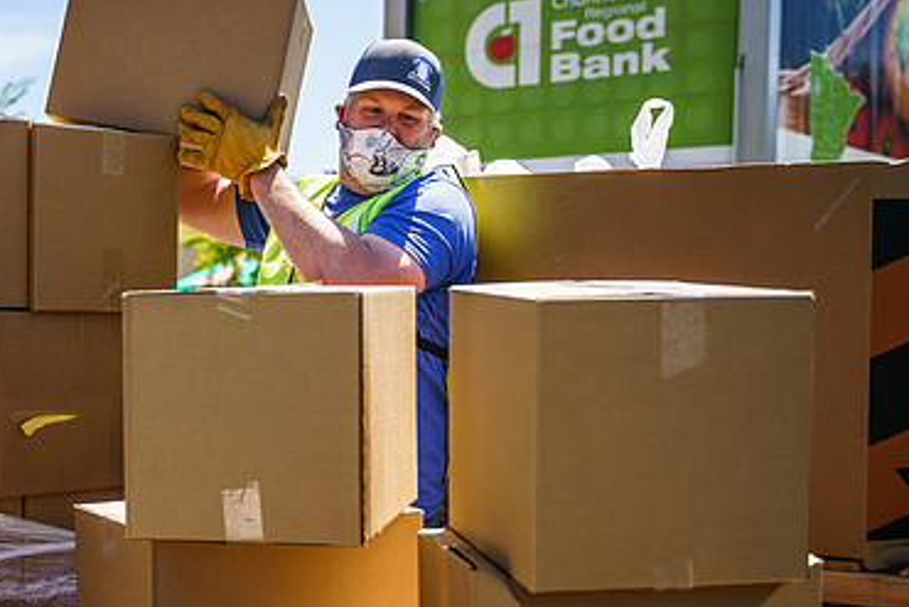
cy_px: 394
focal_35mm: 62
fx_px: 1566
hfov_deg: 32.1
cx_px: 300
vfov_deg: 21.9
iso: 200
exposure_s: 1/2000
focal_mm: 37
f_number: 2.8
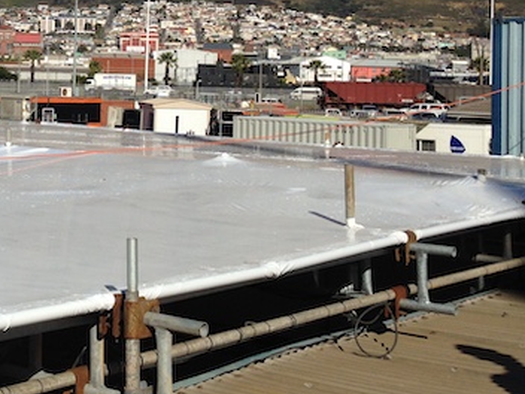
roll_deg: -1.0
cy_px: 19
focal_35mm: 75
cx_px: -12
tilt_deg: +1.1
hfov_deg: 24.7
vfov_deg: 19.2
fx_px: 1137
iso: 50
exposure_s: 1/3195
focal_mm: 4.12
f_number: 2.4
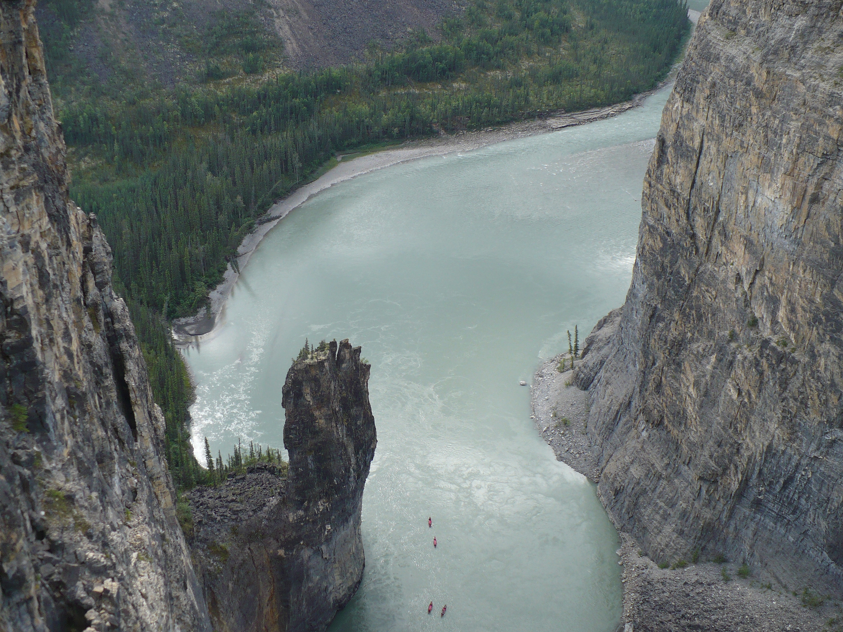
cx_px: 422
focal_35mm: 37
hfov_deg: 50.1
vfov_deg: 38.7
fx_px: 901
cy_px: 316
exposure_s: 1/320
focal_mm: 6.1
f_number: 2.8
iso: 100
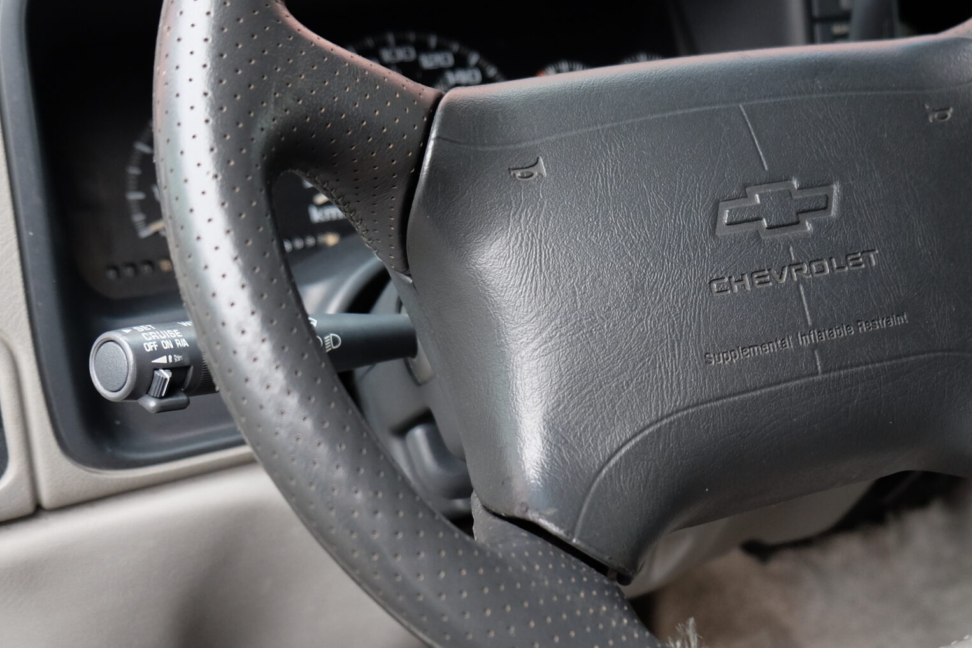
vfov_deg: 26.0
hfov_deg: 37.4
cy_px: 286
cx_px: 708
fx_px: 1404
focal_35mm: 52
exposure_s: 1/160
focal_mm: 20.5
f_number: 3.2
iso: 800
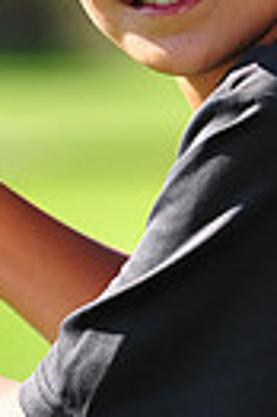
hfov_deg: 1.9
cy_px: -312
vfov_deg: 2.8
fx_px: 8459
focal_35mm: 731
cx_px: 213
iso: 200
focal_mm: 165
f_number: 5
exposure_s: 1/400
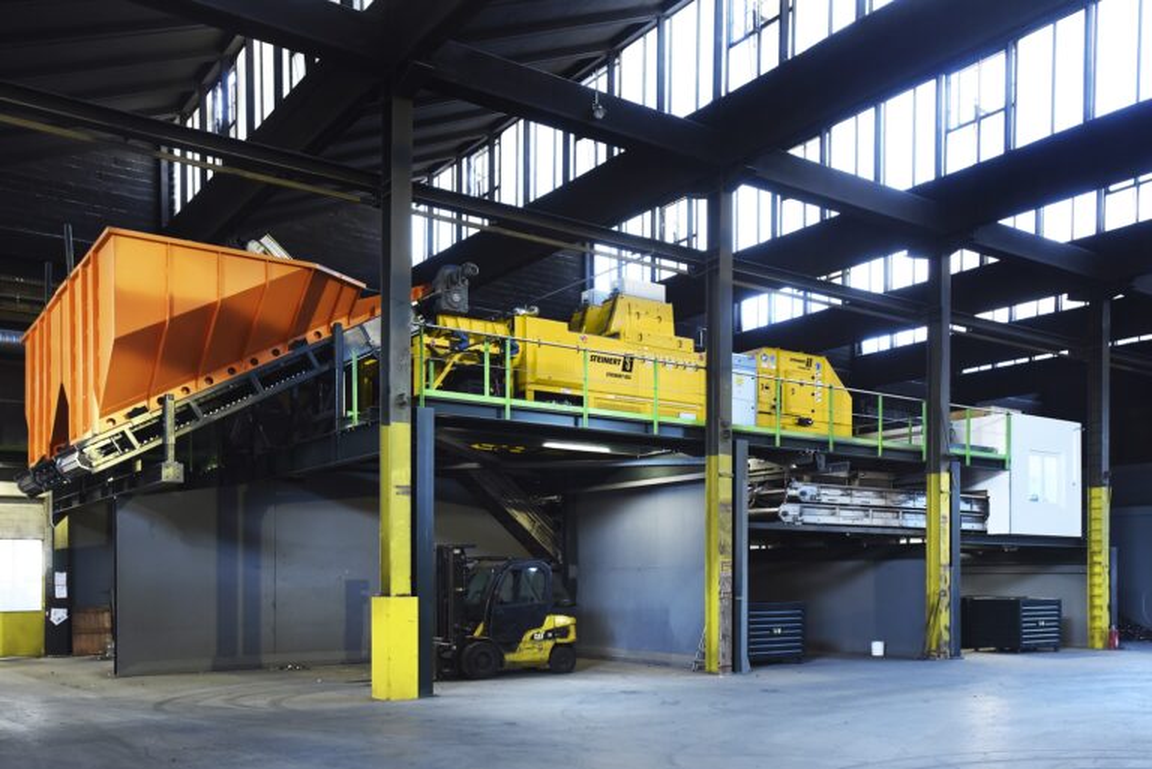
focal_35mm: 32
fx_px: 1025
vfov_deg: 41.2
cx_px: 576
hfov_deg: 58.7
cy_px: 384
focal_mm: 32
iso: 1600
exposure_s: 1/80
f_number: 5.6
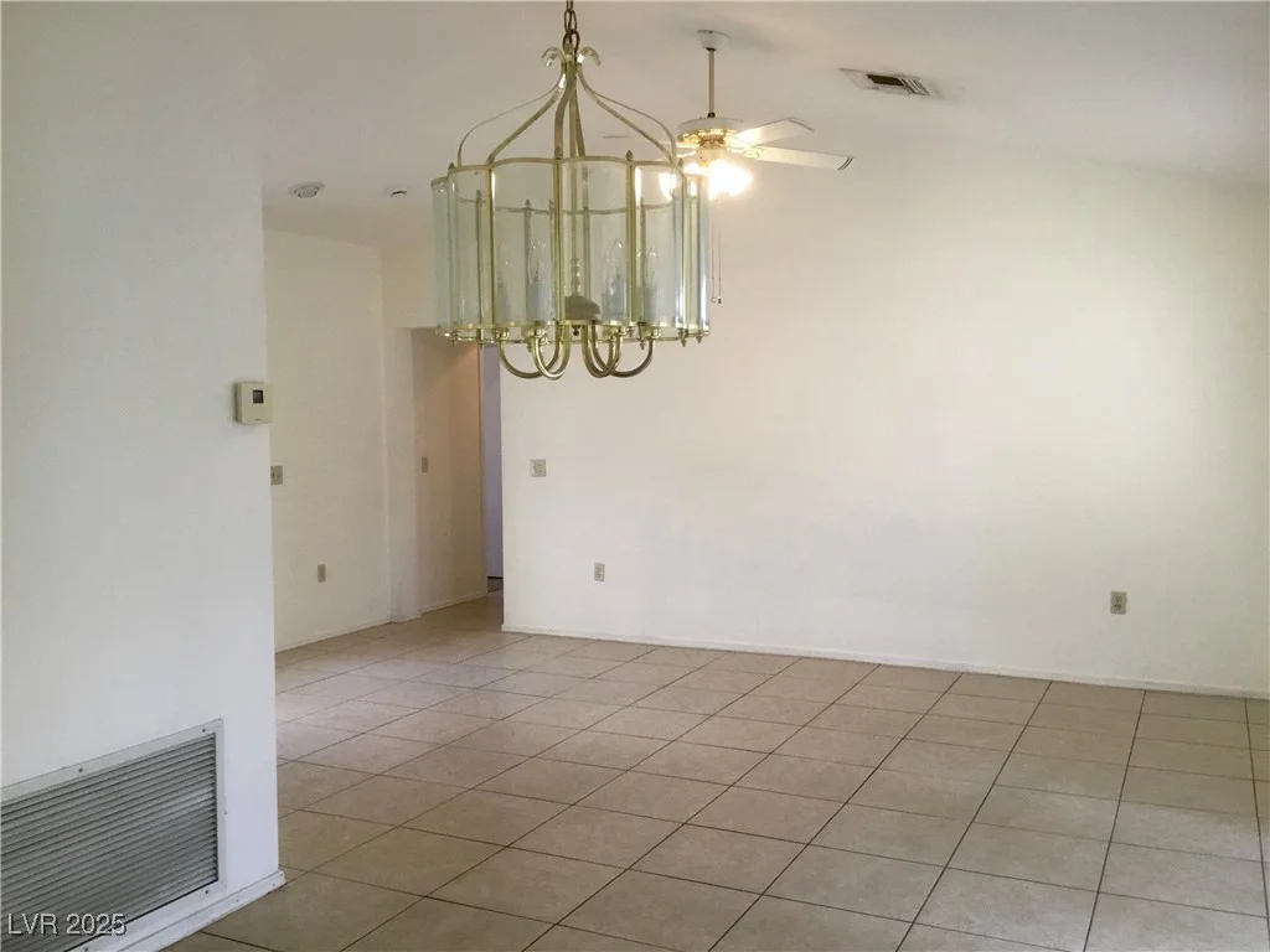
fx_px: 1137
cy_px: 476
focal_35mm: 31
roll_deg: +1.2
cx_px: 635
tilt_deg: -3.3
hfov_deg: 58.4
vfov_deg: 45.4
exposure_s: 1/30
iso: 50
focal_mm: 3.3
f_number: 2.4
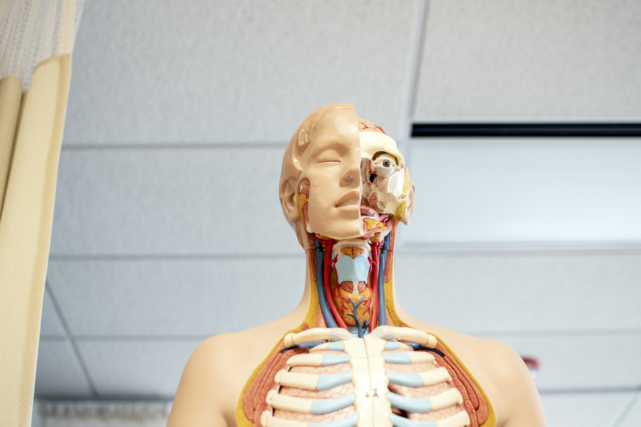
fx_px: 926
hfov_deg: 38.2
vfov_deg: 26.0
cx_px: 320
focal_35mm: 52
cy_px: 214
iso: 640
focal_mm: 35
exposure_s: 1/250
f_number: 2.8
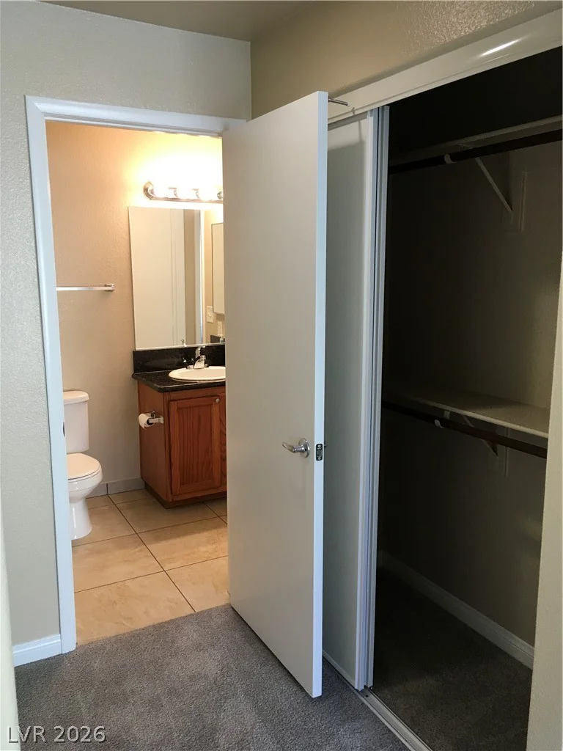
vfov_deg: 61.7
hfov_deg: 48.2
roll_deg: +0.0
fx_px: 629
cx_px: 282
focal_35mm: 29
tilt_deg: -8.3
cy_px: 376
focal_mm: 4.15
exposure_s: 1/30
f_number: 2.2
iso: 40
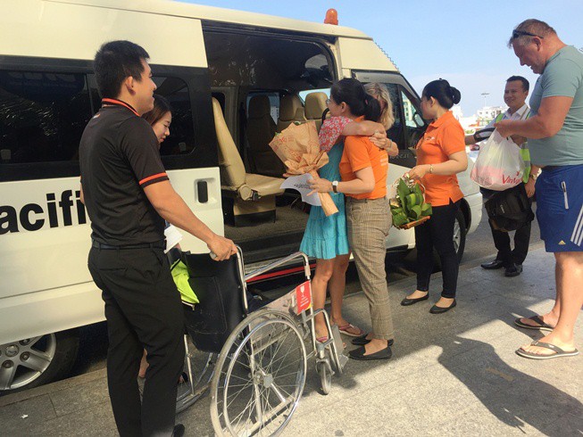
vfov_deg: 48.2
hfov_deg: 61.7
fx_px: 489
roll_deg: +0.9
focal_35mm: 29
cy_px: 218
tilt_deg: -9.6
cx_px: 292
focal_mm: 4.15
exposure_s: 1/898
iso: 32
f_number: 2.2
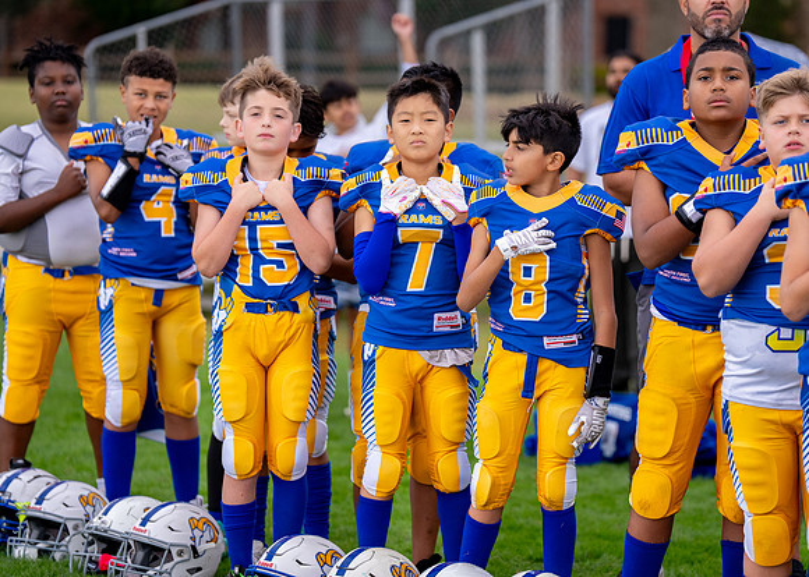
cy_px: 290
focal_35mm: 150
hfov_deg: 13.4
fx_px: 3453
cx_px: 443
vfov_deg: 9.6
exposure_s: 1/1250
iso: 500
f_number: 2.8
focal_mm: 137
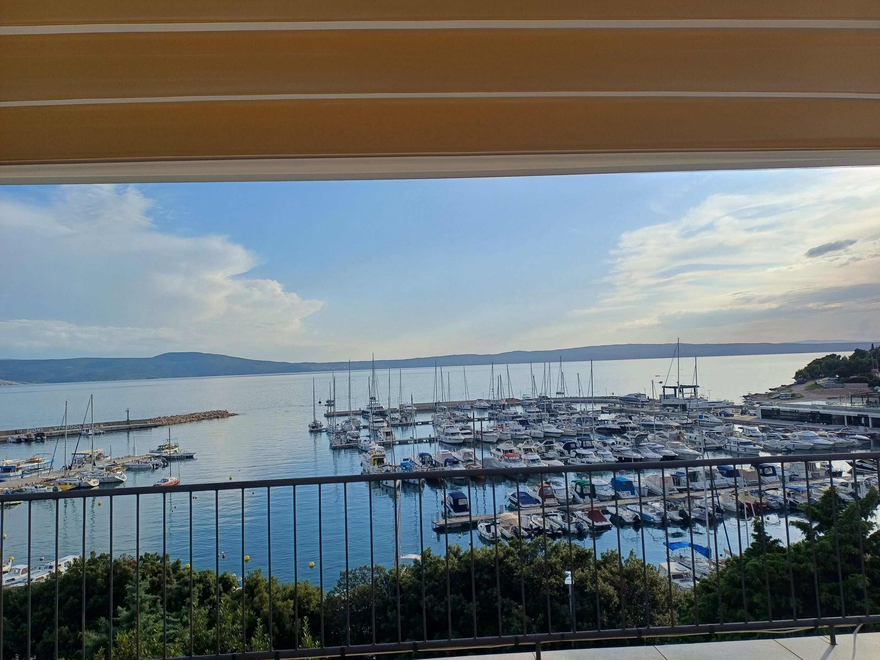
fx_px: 636
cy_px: 330
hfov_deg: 69.4
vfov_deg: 54.9
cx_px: 440
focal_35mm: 25
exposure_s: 1/1658
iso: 50
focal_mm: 4.65
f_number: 1.8
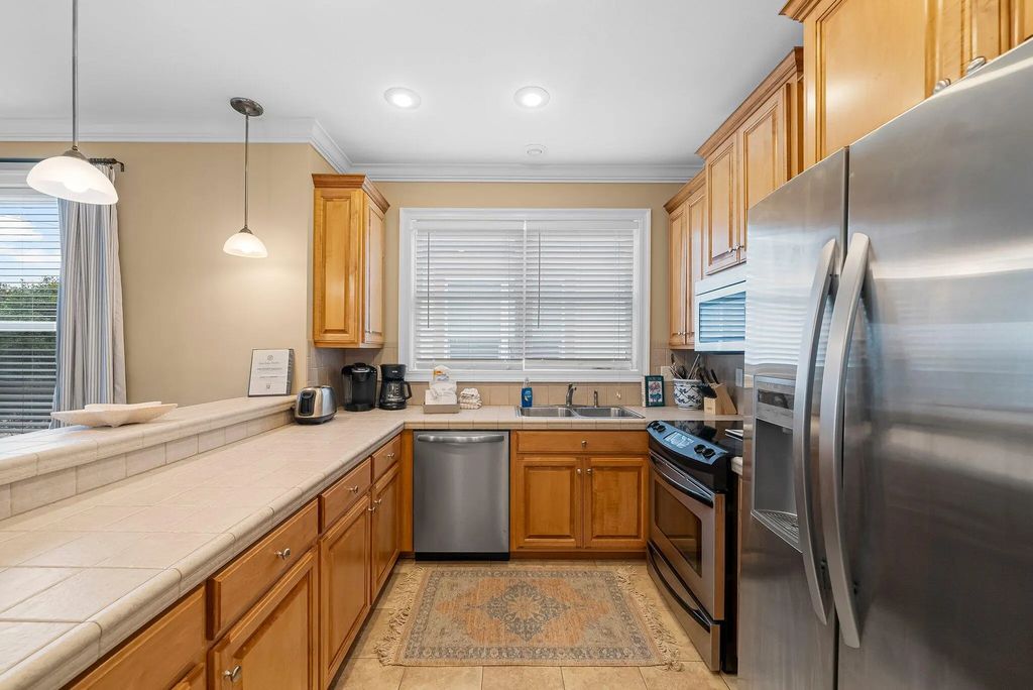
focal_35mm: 13
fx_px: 373
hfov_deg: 108.3
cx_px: 516
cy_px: 345
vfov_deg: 85.5
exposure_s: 1/20
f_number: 8
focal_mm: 13
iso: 400
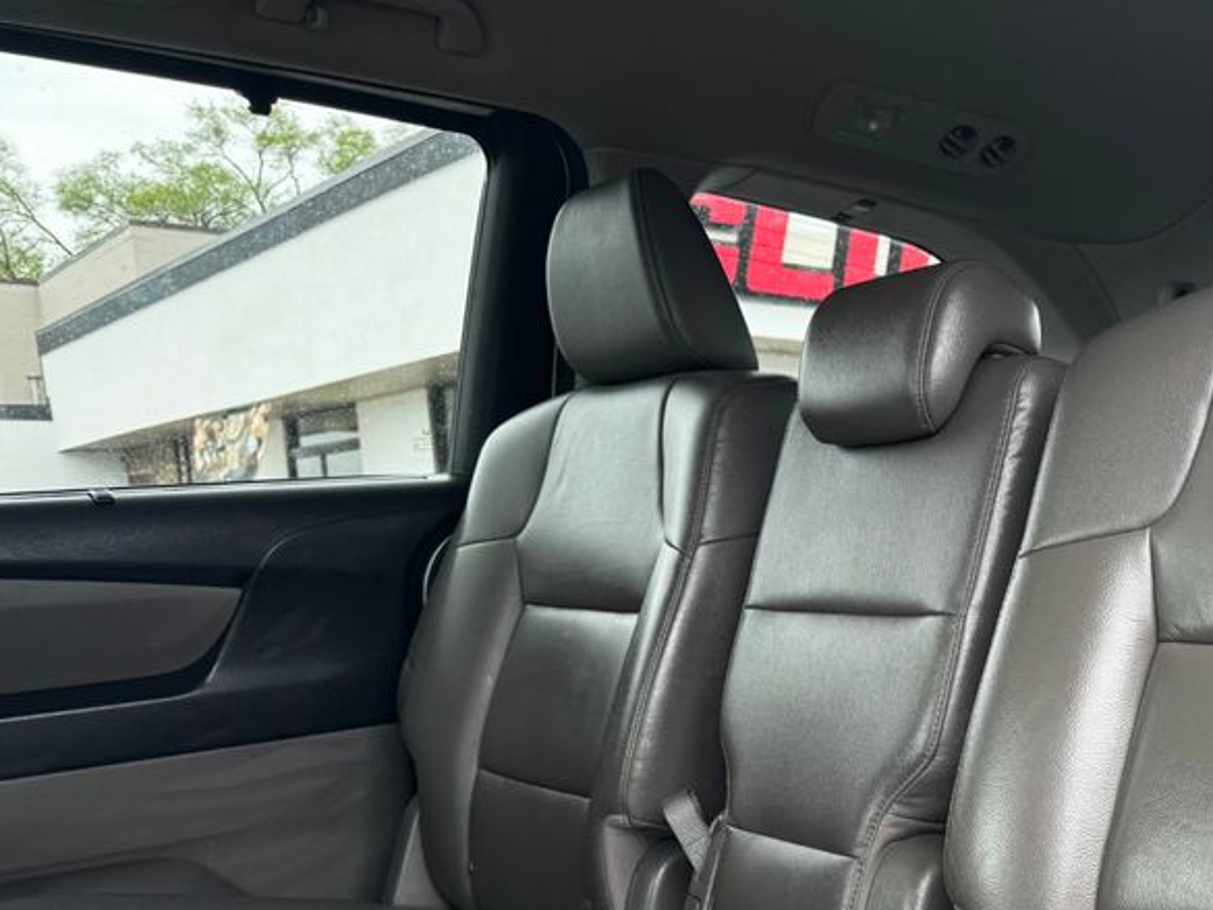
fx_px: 1472
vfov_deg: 32.9
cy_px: 792
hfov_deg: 42.0
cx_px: 1033
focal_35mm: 42
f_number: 1.78
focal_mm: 6.76
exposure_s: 1/175
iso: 64
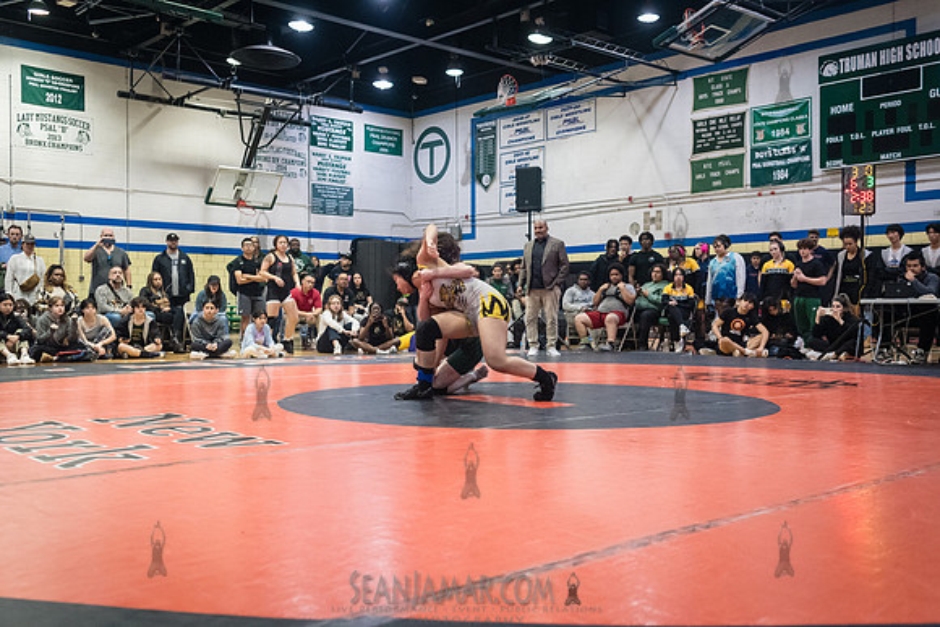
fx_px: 917
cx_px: 470
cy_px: 314
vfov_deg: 37.7
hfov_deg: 54.3
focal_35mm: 35
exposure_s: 1/400
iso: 6400
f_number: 3.5
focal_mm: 35
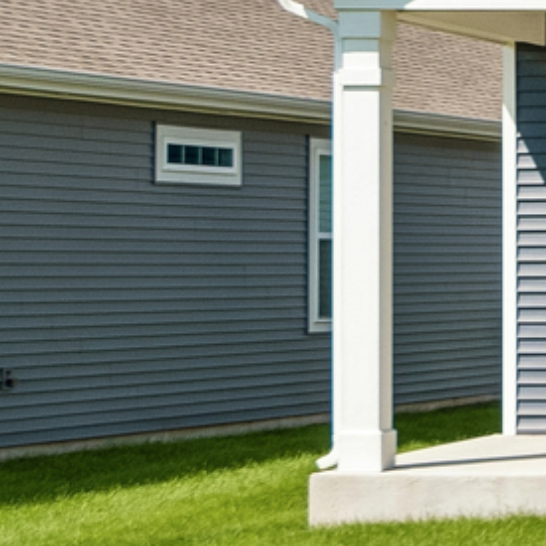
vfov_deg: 12.3
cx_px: 1316
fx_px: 2543
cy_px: 270
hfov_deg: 10.5
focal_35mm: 142
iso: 250
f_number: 8
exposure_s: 1/800
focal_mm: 19
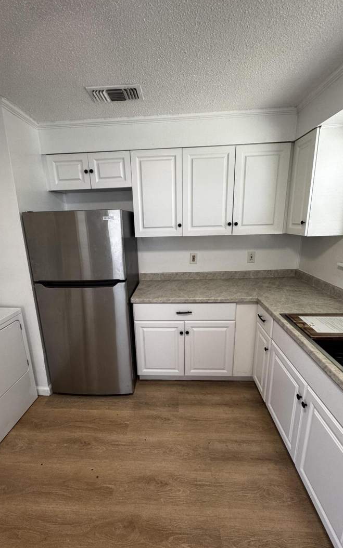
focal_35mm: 15
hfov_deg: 74.7
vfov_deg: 101.5
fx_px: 224
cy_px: 273
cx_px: 162
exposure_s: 1/120
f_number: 2.2
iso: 160
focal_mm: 2.22
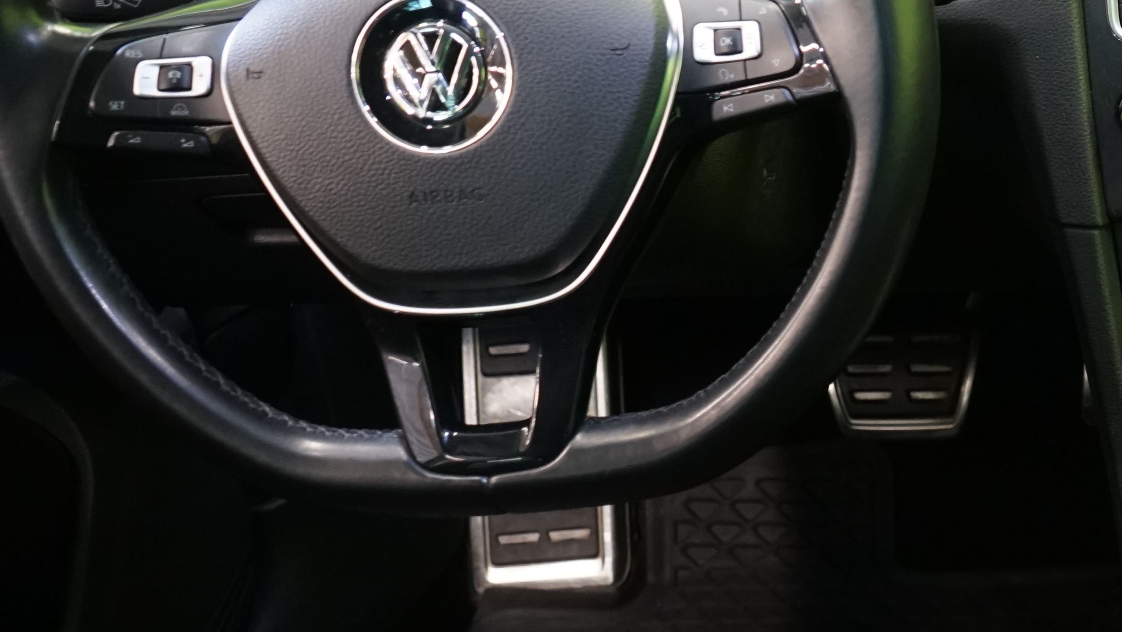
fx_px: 2321
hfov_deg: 24.6
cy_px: 428
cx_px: 1338
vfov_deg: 15.5
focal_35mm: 78
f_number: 5
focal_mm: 30
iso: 2000
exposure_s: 1/20
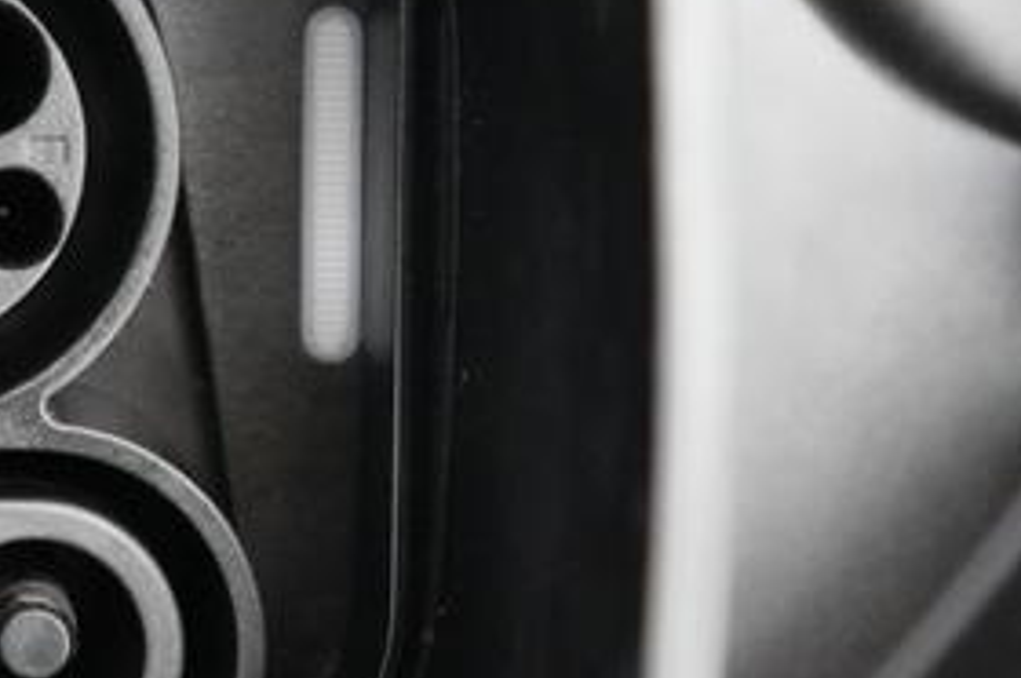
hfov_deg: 28.4
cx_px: -120
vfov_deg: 21.1
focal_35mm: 64
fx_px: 1813
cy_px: 200
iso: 12800
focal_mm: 28
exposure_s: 1/25
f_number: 2.8
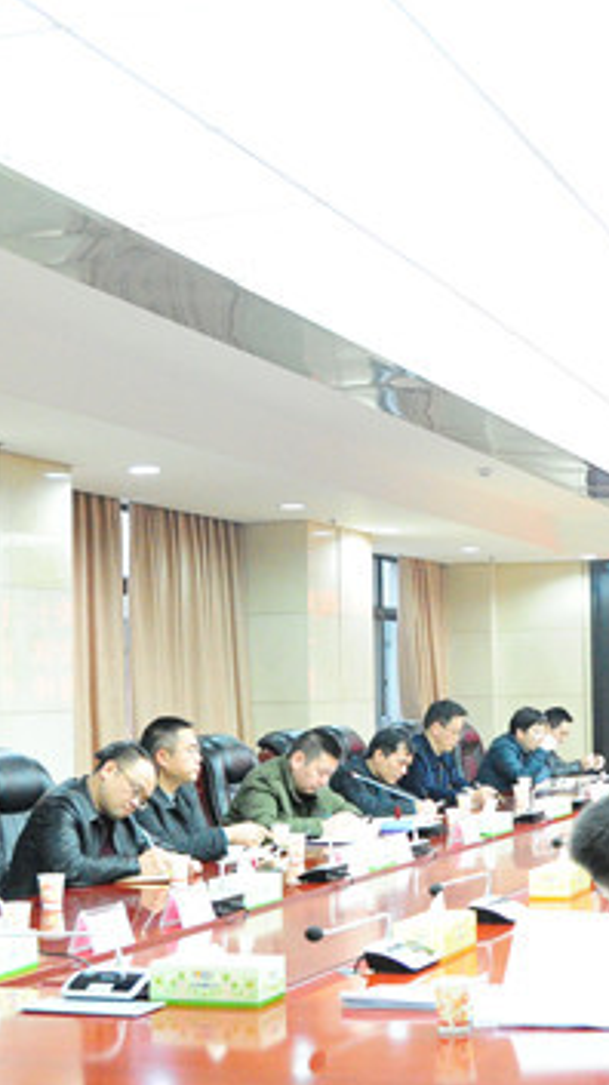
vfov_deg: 36.6
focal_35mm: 57
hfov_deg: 20.4
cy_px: 609
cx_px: 603
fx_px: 1640
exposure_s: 1/250
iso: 6400
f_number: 2.8
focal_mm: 24
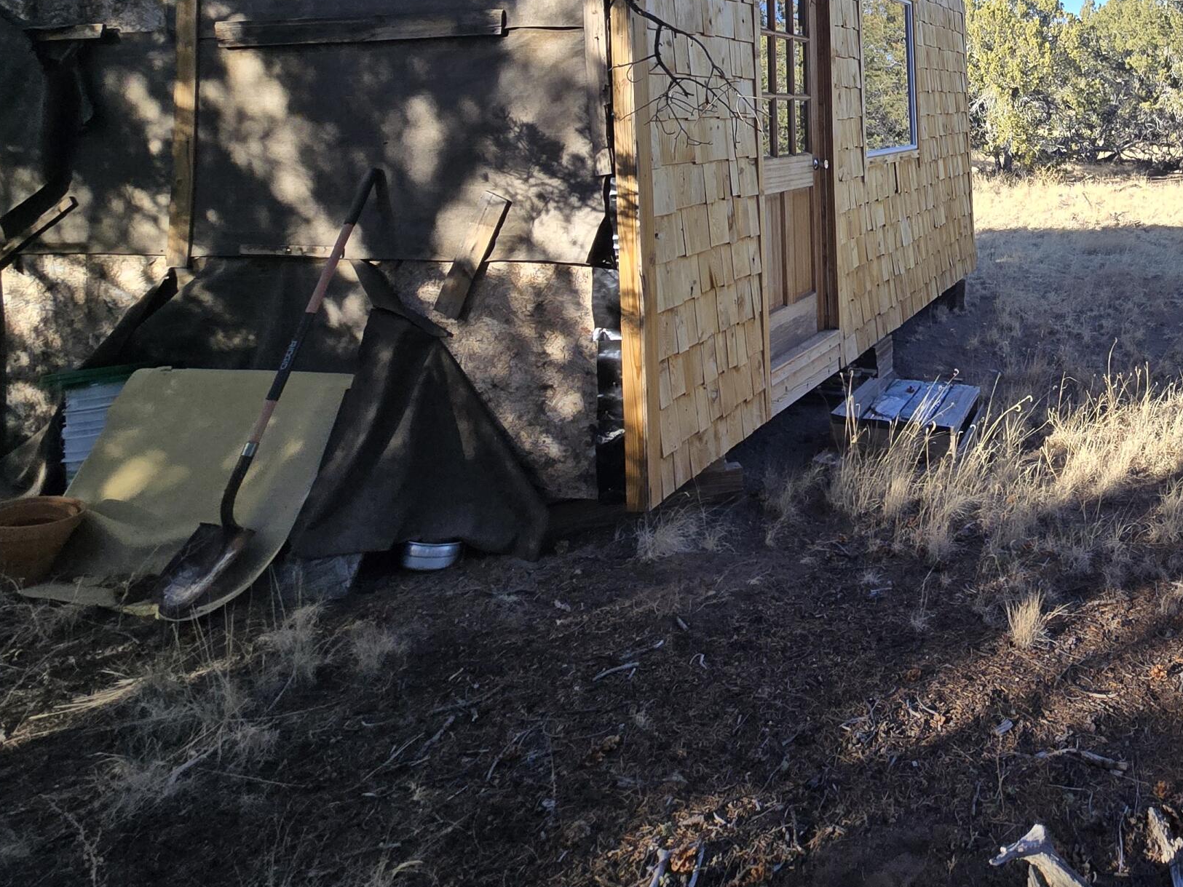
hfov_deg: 61.8
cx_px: 1036
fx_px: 820
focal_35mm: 24
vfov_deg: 51.1
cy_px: 110
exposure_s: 1/773
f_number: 2.2
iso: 50
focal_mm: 2.2
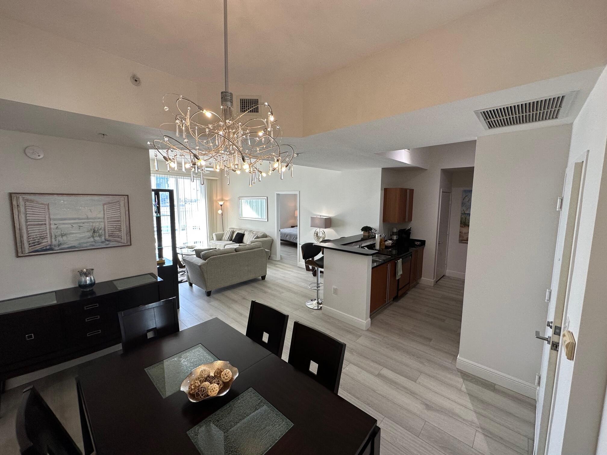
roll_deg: -0.4
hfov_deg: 102.1
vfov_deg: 85.7
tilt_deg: -7.2
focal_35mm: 14
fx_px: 245
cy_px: 228
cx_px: 304
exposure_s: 1/120
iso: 100
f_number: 2.2
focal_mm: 2.22
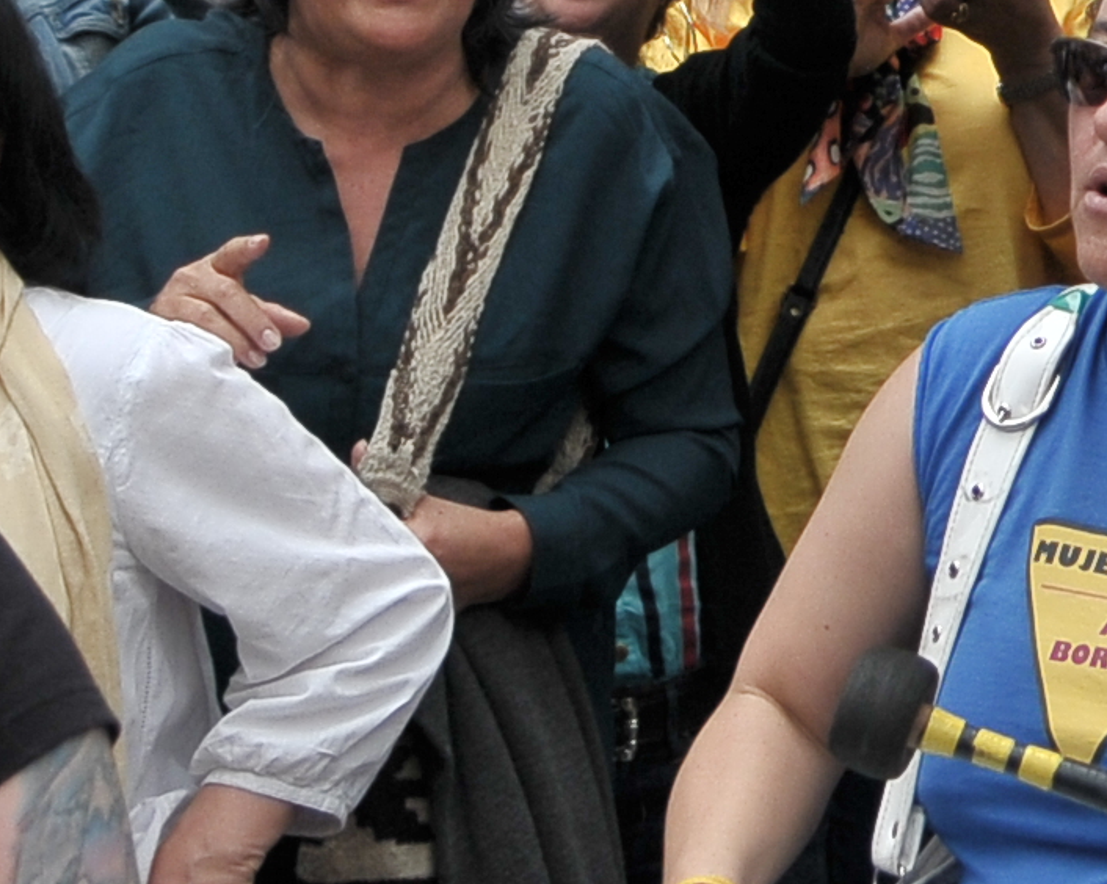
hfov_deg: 10.0
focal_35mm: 188
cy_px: -693
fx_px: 6156
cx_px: 1582
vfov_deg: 7.9
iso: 200
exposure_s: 1/1250
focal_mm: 22
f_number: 2.8
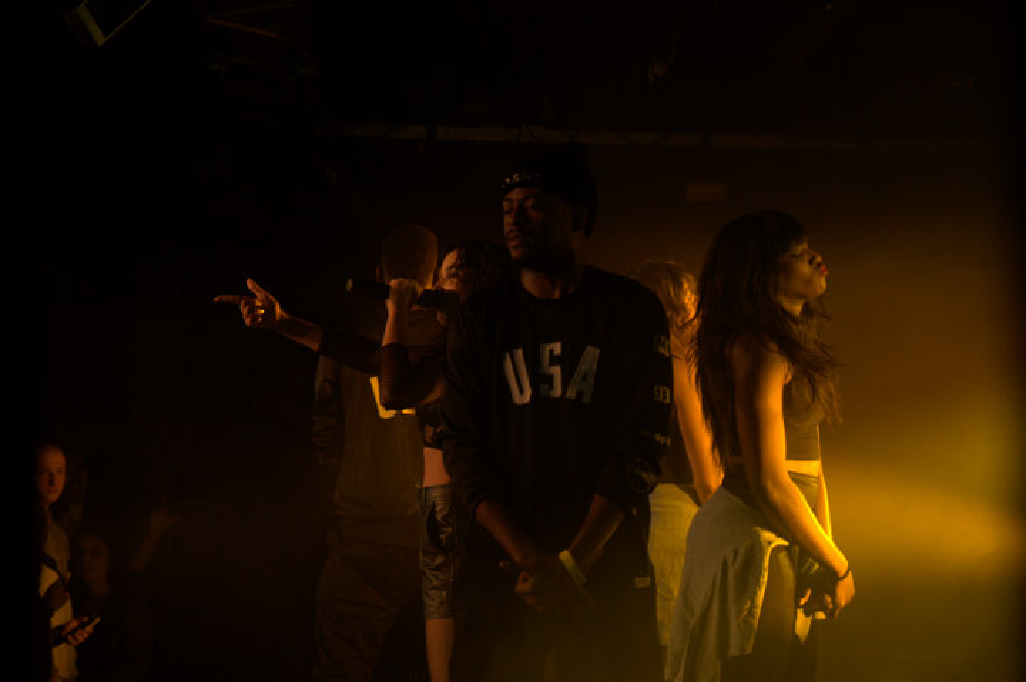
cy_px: 341
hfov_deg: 27.0
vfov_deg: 18.2
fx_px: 2136
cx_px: 513
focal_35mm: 75
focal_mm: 50
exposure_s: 1/60
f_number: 2.8
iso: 800
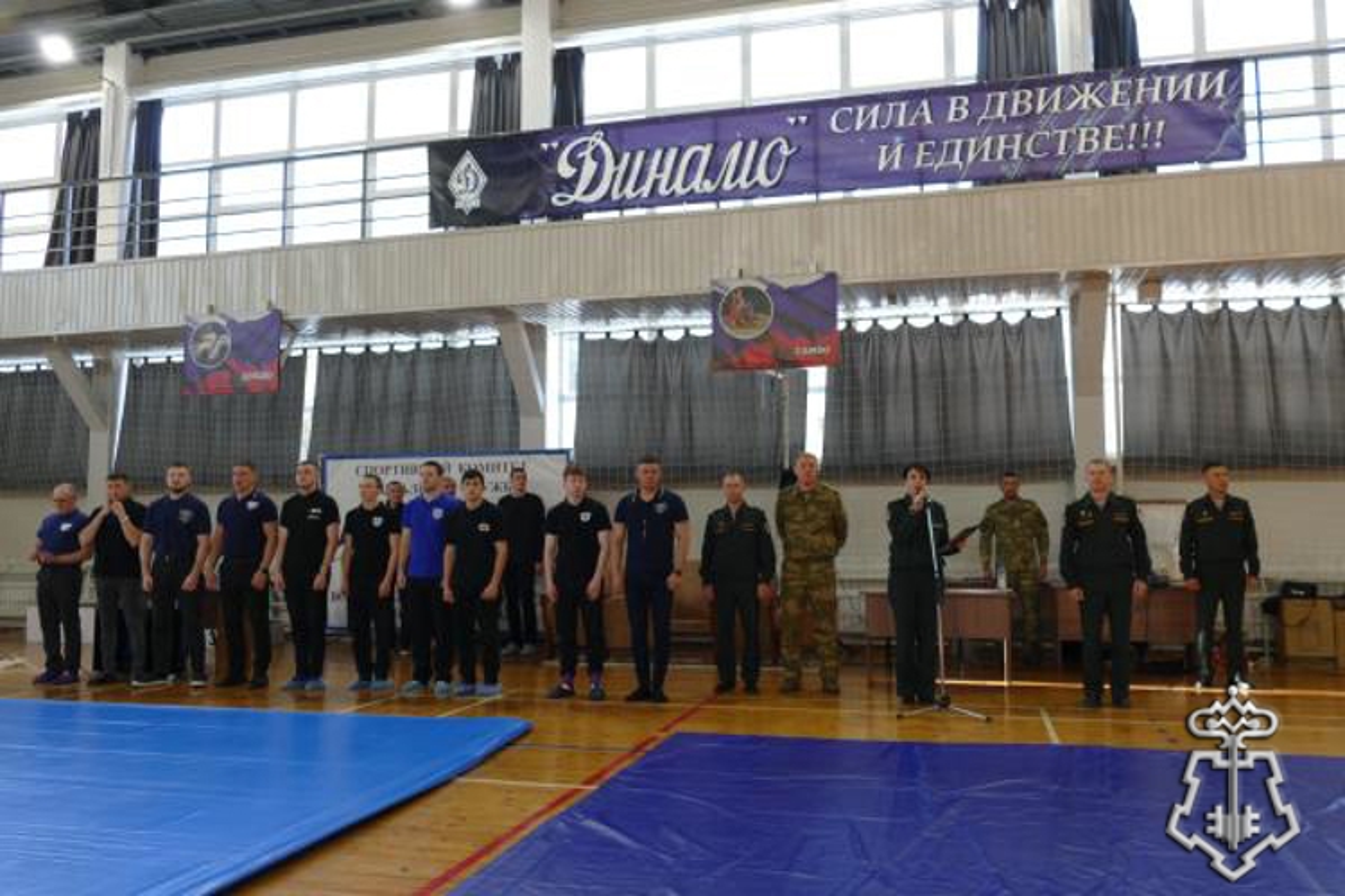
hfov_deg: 63.7
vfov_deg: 45.0
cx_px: 672
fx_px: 1083
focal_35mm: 29
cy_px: 448
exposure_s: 1/80
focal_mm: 10.6
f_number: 3
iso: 250
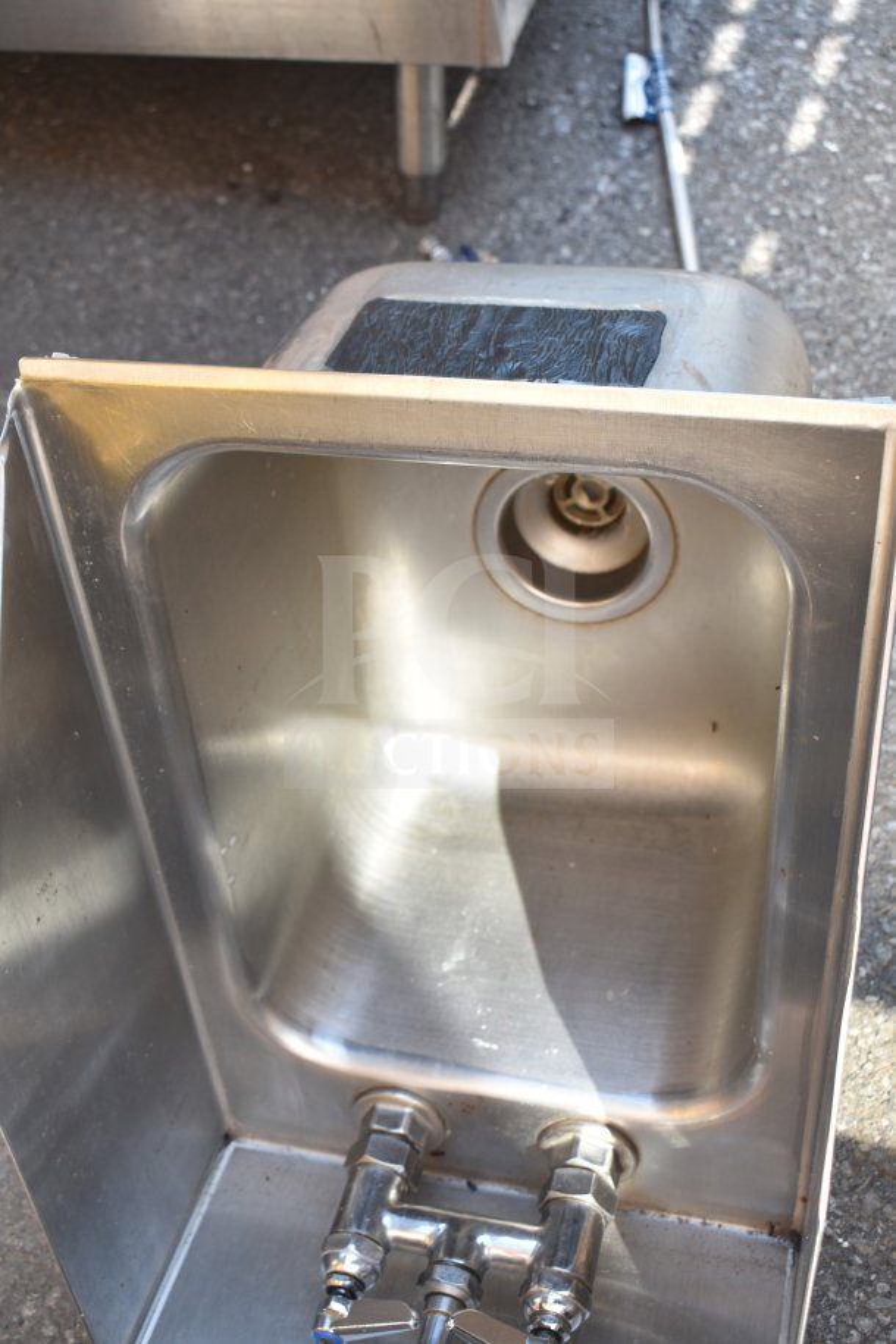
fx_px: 1512
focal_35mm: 40
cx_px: 448
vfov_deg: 47.9
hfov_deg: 33.0
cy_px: 672
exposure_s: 1/100
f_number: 5
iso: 200
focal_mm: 27
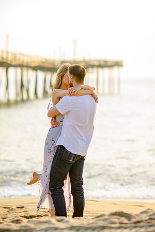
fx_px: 823
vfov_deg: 16.1
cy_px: 116
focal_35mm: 128
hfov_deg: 10.8
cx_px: 78
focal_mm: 85
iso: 160
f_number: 1.8
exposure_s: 1/1250
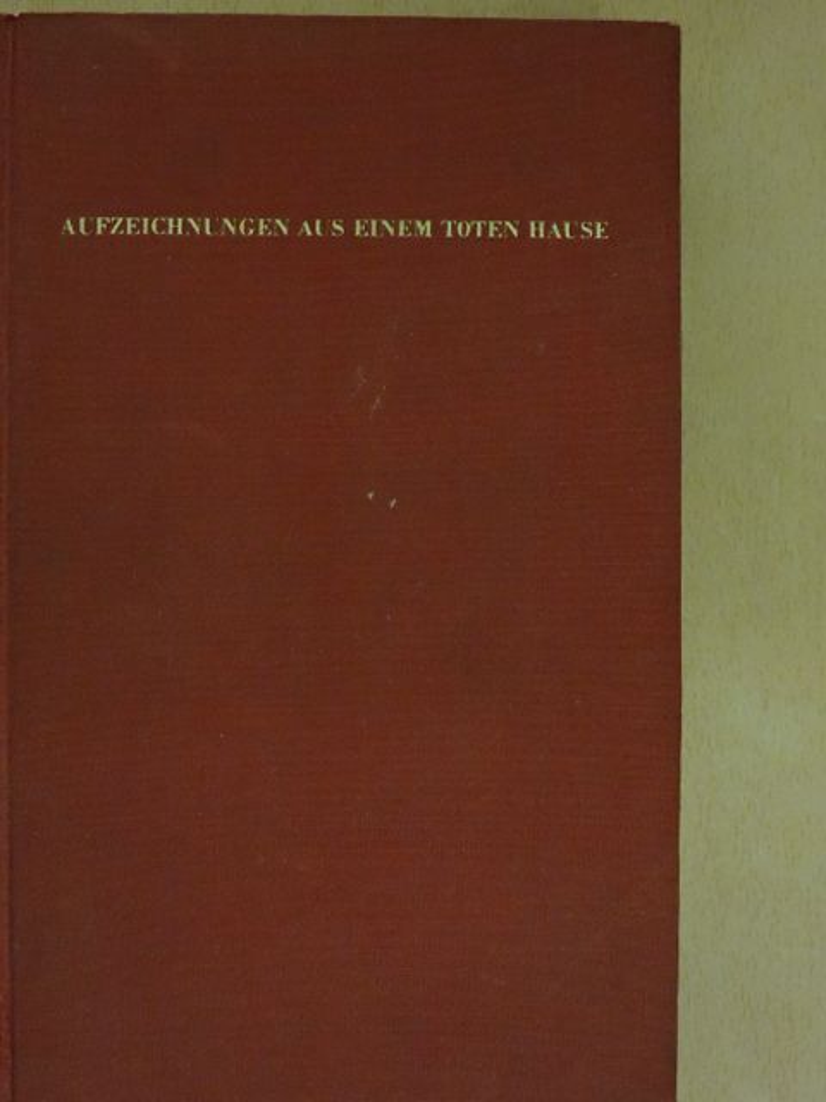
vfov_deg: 38.2
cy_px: 551
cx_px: 413
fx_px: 1591
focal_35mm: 50
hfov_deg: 29.1
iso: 1600
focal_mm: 9
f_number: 4
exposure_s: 1/60
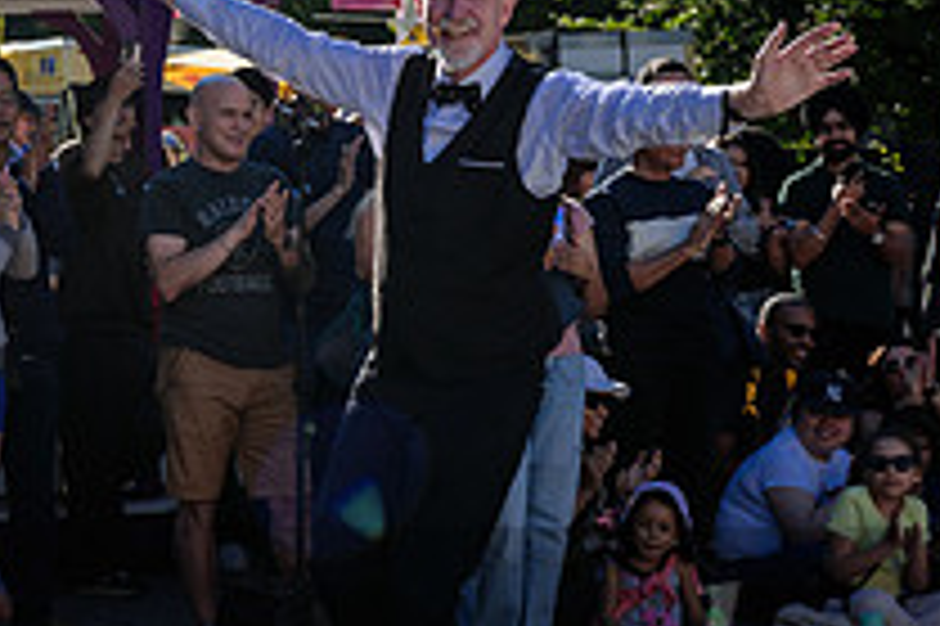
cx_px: 119
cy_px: 103
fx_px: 2818
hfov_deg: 18.7
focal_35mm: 108
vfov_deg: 12.6
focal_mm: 36
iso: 64
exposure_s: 1/320
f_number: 4
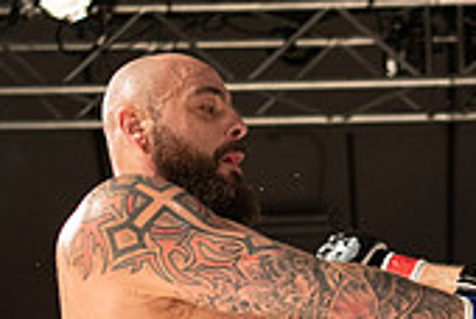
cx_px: 487
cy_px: 533
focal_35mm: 174
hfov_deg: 11.7
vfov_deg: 7.7
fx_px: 2305
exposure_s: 1/1000
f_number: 2.8
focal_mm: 48
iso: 1250
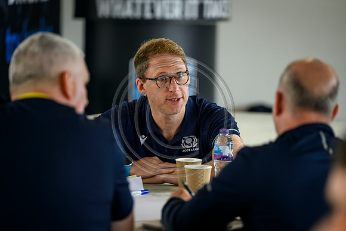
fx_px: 1634
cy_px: 116
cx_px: 173
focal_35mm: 170
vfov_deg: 8.1
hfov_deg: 12.1
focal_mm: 170
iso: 2500
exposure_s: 1/500
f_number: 3.2
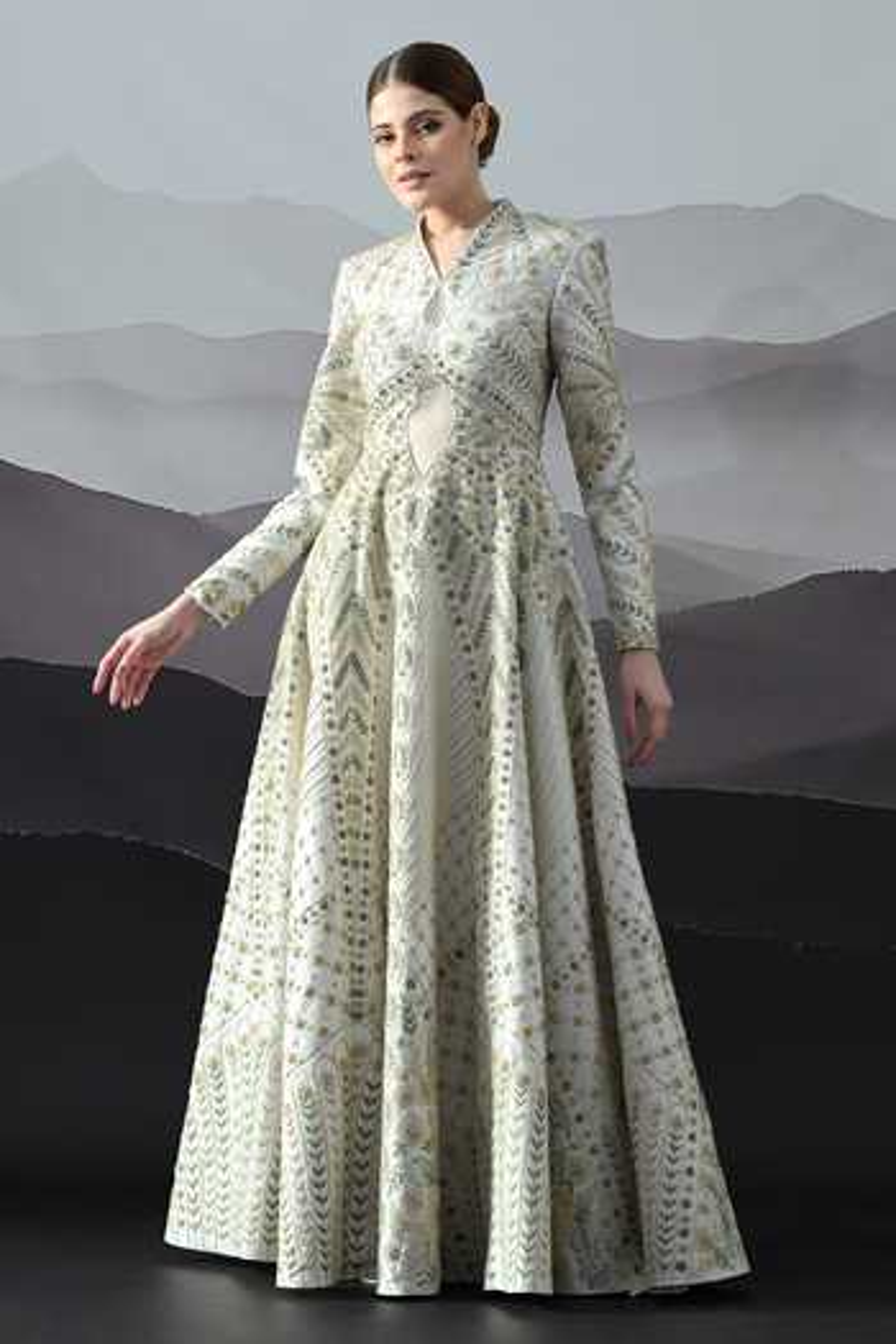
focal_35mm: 63
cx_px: 448
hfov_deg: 21.6
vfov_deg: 31.9
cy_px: 672
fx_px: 2352
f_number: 8
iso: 250
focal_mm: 63
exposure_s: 1/160
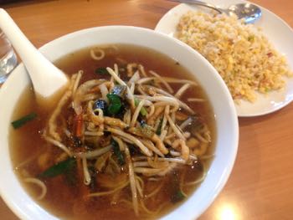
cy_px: 110
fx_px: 280
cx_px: 146
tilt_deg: -59.6
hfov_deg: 55.3
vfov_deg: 43.0
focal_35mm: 33
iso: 125
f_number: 2.4
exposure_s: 1/20
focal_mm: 4.12
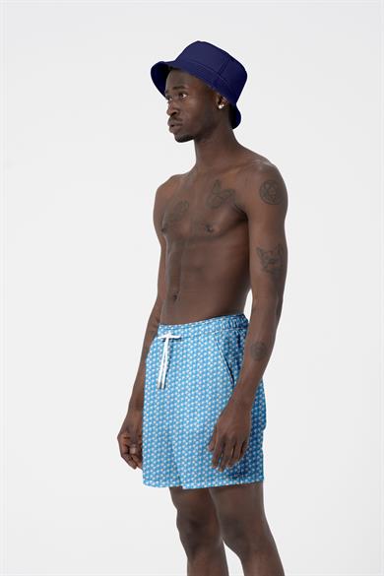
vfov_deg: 19.1
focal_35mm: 107
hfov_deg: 12.8
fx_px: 1712
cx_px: 192
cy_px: 288
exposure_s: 1/160
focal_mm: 71.5
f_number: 11
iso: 160
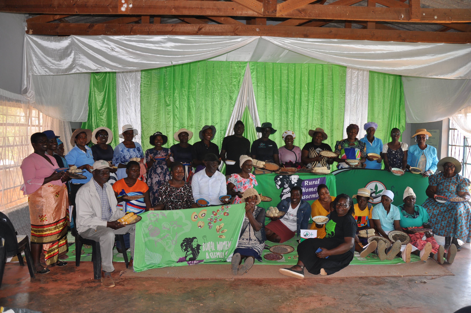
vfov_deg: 47.8
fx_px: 353
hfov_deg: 67.4
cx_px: 236
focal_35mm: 27
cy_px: 156
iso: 200
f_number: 3.5
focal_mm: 18
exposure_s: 1/60
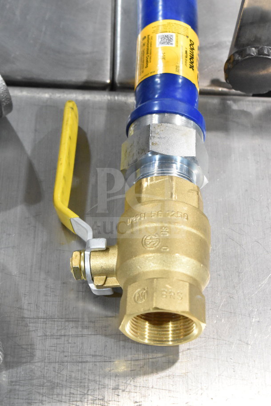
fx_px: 881
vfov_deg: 26.0
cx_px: 136
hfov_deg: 17.5
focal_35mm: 78
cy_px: 203
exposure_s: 1/200
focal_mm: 52
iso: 6400
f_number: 7.1
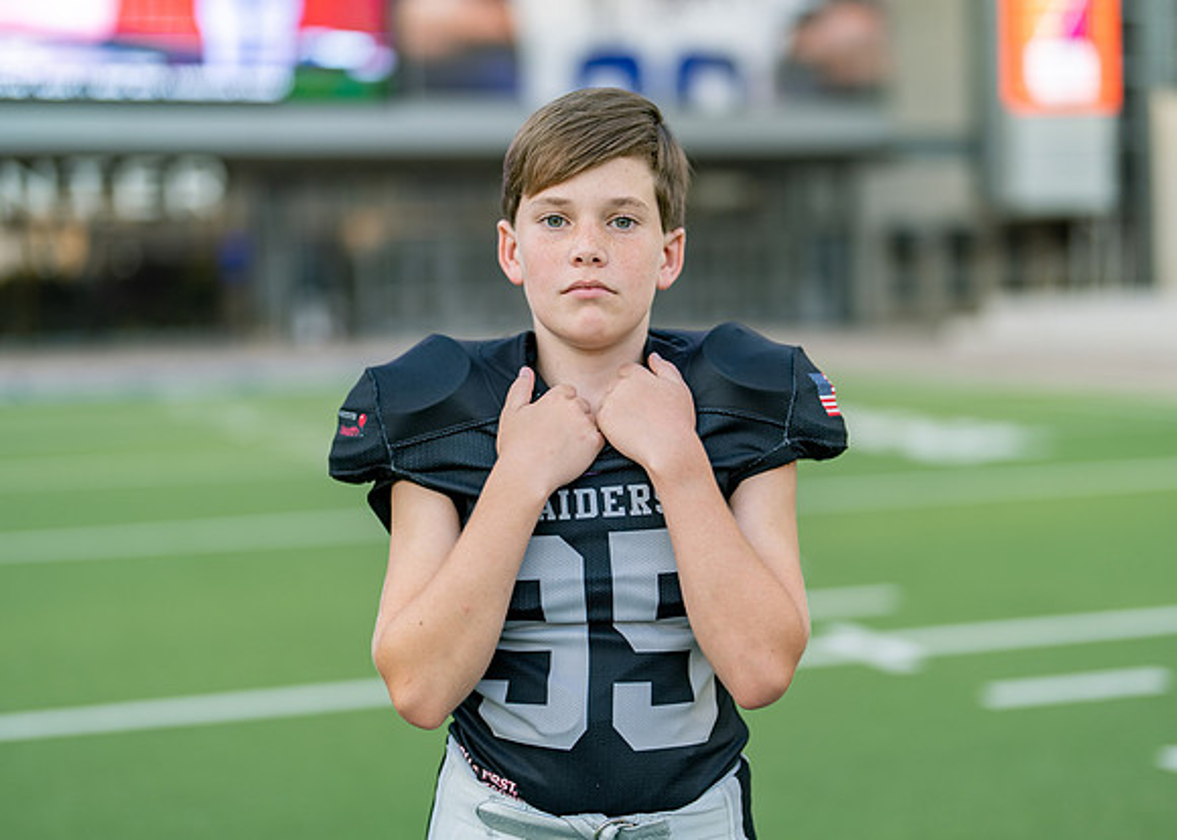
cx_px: 611
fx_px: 2022
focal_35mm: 61
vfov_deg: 23.5
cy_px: 436
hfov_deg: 32.4
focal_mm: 50
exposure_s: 1/1250
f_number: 1.2
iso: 100
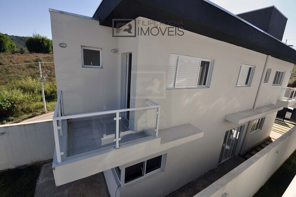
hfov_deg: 100.5
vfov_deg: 77.2
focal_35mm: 15
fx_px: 123
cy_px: 98
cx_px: 148
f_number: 8
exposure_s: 1/250
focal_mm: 10
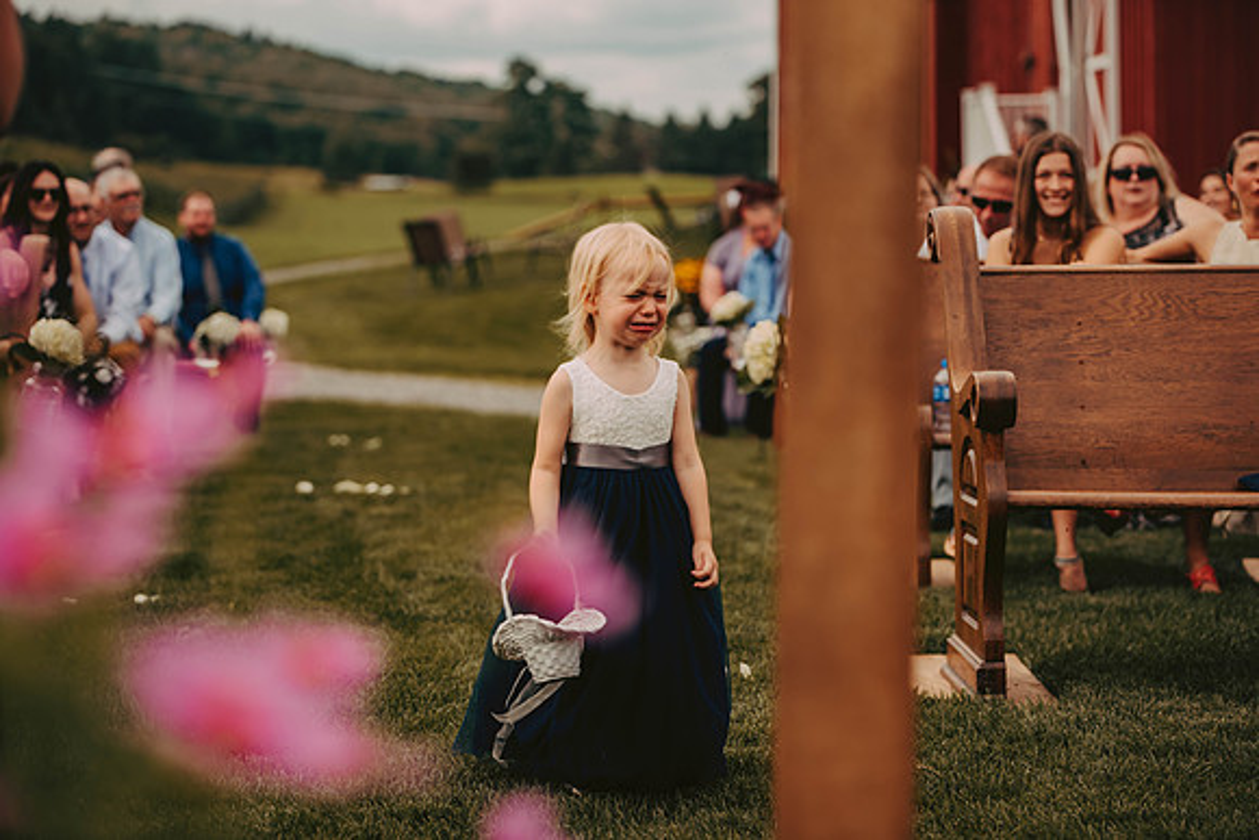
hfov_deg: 22.1
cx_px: 630
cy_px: 420
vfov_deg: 14.9
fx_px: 3218
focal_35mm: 92
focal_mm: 92
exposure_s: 1/2000
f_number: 2.8
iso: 200
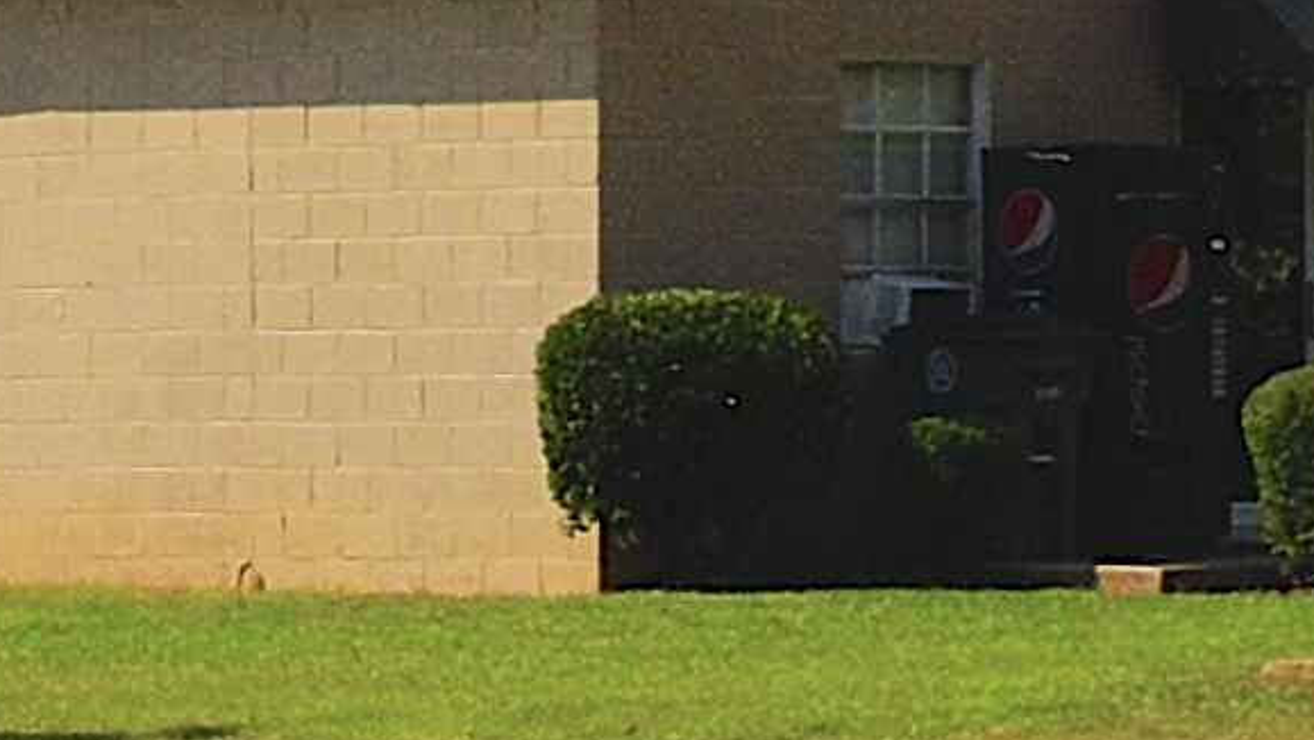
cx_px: 949
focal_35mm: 302
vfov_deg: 4.0
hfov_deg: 7.1
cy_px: -990
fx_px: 10525
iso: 200
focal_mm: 26.25
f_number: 5.6
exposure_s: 1/1000
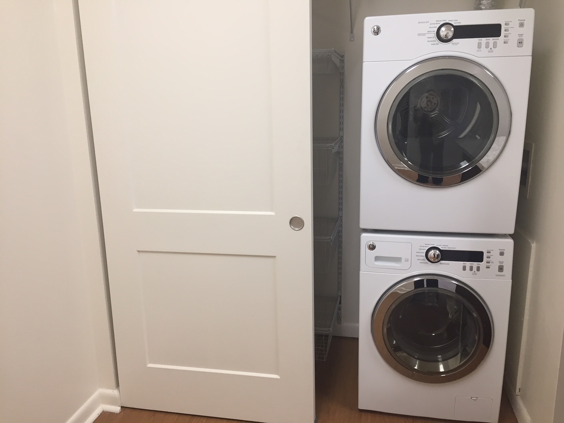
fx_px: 472
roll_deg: +0.5
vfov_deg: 48.2
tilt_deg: -12.7
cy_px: 212
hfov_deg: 61.7
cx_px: 282
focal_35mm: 29
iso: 64
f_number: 2.2
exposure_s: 1/30
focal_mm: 4.15
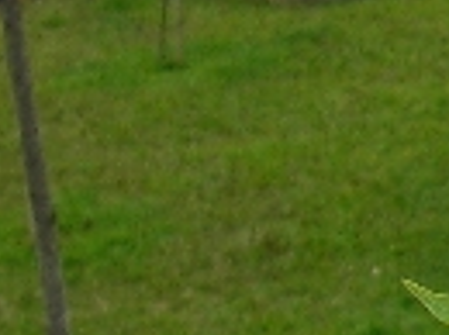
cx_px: 1040
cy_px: 452
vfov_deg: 6.3
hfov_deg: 7.9
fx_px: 3030
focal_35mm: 234
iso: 50
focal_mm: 6.3
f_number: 3.3
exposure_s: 1/80
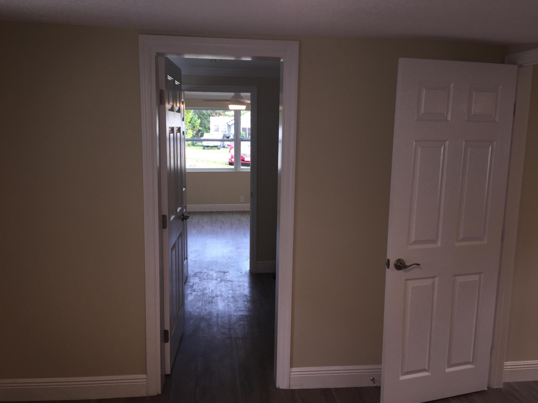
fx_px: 451
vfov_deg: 48.2
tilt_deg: -8.9
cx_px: 269
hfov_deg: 61.7
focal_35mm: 29
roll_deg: -0.9
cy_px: 202
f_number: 2.2
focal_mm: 4.15
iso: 32
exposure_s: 1/30
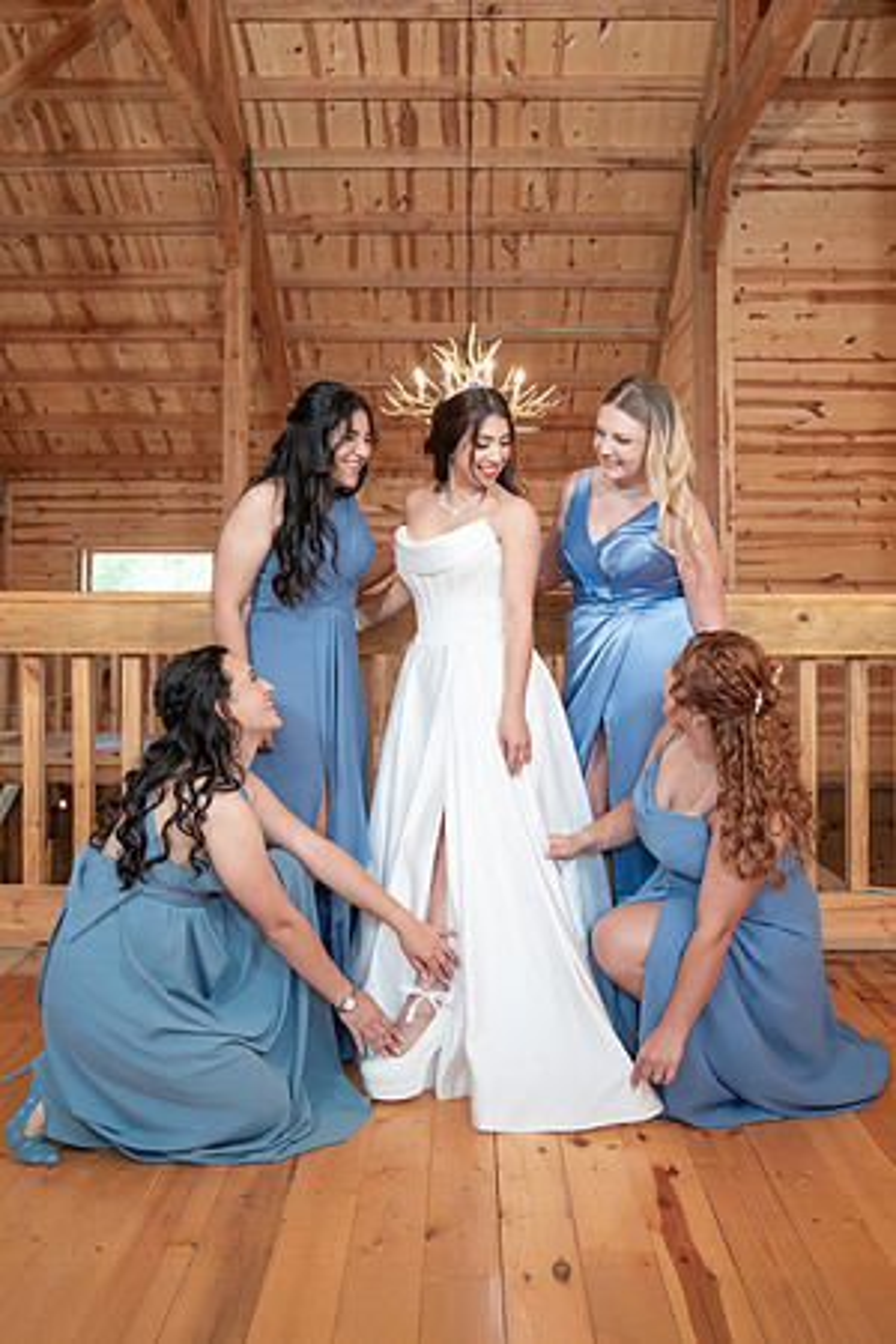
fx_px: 1045
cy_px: 672
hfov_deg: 46.4
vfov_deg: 65.5
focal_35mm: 28
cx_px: 448
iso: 800
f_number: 3.5
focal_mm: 28
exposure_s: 1/200
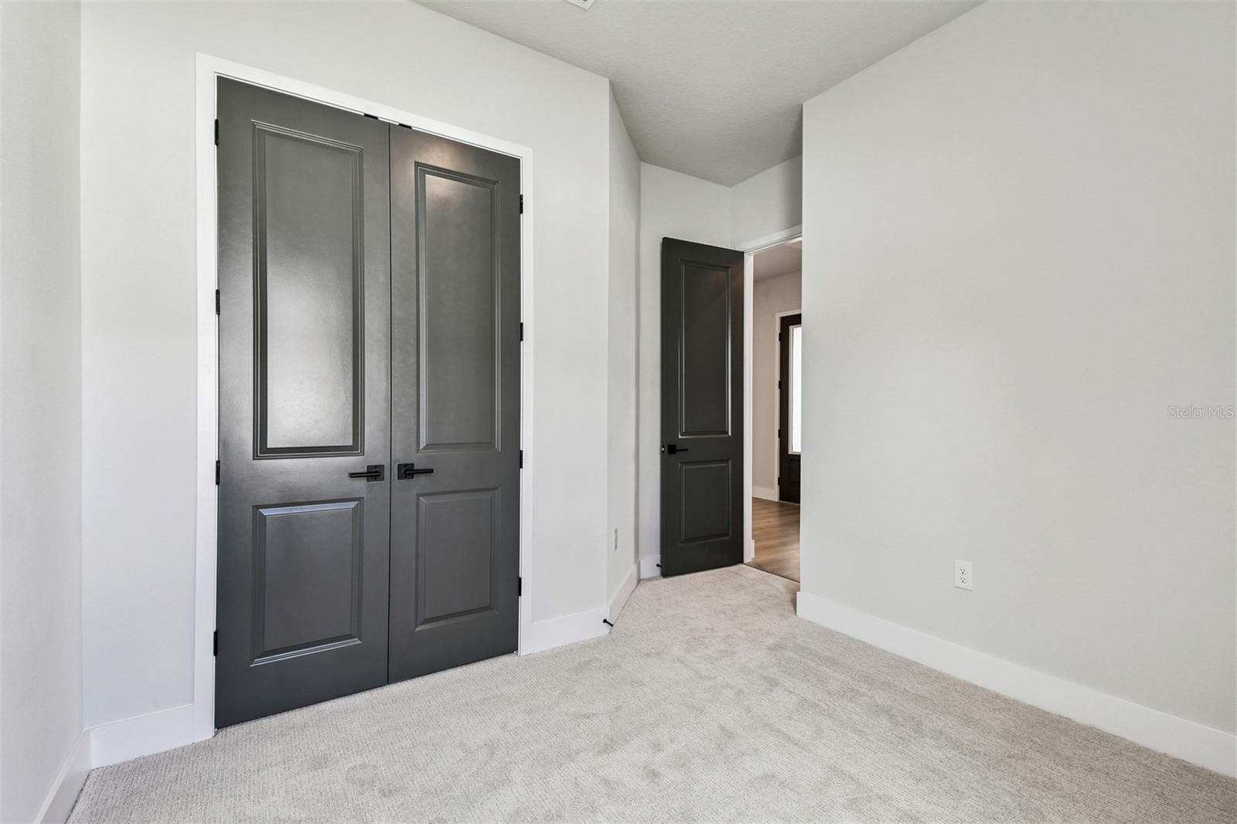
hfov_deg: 100.4
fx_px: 515
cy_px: 412
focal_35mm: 15
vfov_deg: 77.3
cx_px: 618
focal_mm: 10
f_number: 7.1
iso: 100
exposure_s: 1/20
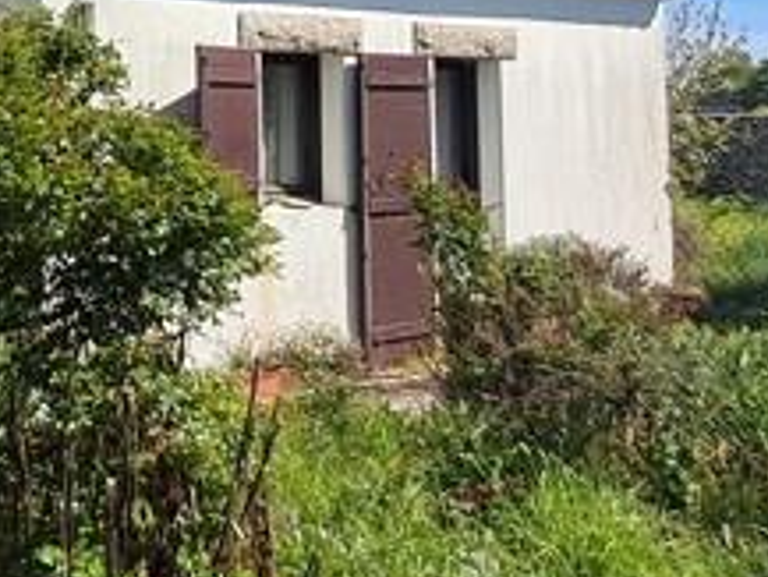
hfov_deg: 30.9
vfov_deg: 24.1
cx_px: 50
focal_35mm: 59
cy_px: 46
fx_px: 1310
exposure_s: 1/1389
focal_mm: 1.64
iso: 40
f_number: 2.2
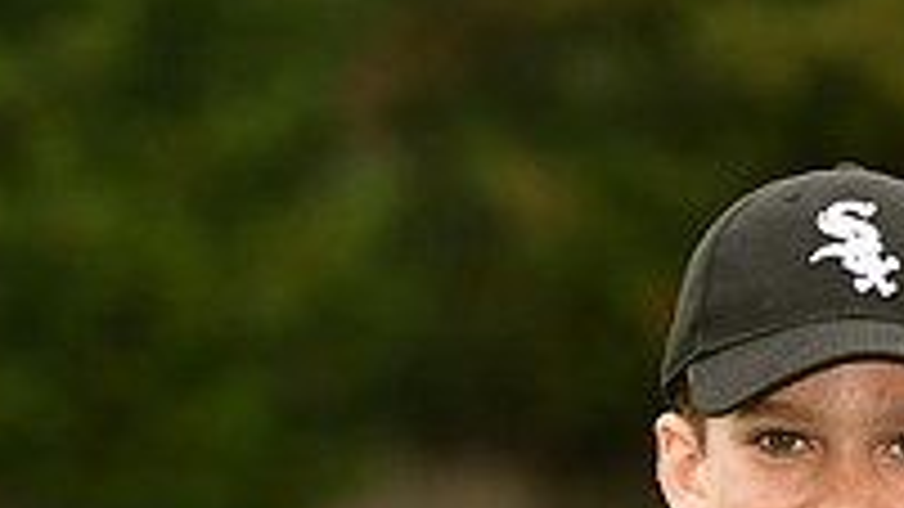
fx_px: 13014
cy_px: 852
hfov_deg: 4.0
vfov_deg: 2.2
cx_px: 1120
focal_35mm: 543
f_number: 4
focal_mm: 120
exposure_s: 1/1000
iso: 320
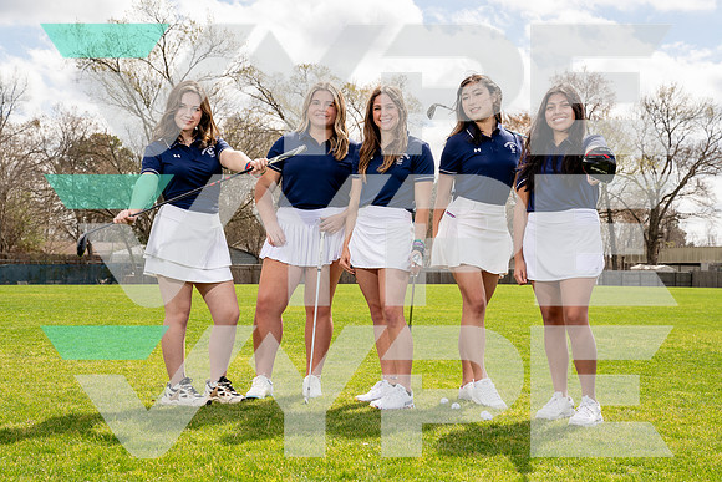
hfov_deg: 30.5
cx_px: 361
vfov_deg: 20.6
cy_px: 241
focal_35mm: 66
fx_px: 1324
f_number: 9
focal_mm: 66
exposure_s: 1/250
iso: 100
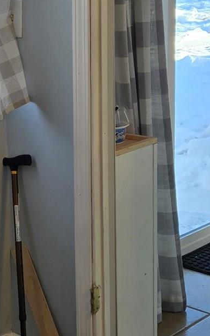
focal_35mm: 91
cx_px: -124
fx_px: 833
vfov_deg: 22.7
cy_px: 119
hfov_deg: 13.4
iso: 25
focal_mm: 5.4
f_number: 1.8
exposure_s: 1/120
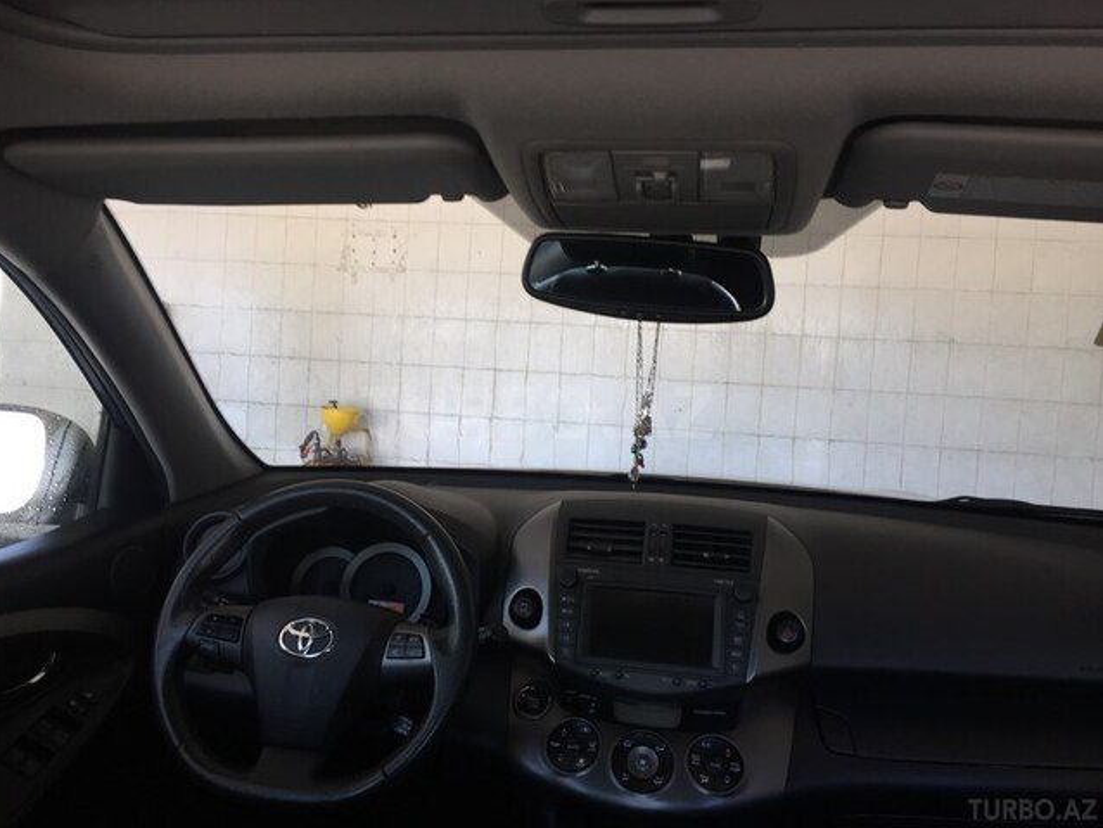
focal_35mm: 30
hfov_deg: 59.9
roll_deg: -4.2
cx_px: 536
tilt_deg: -2.9
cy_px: 412
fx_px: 956
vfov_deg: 46.8
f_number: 2.2
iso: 32
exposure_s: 1/50
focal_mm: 4.15
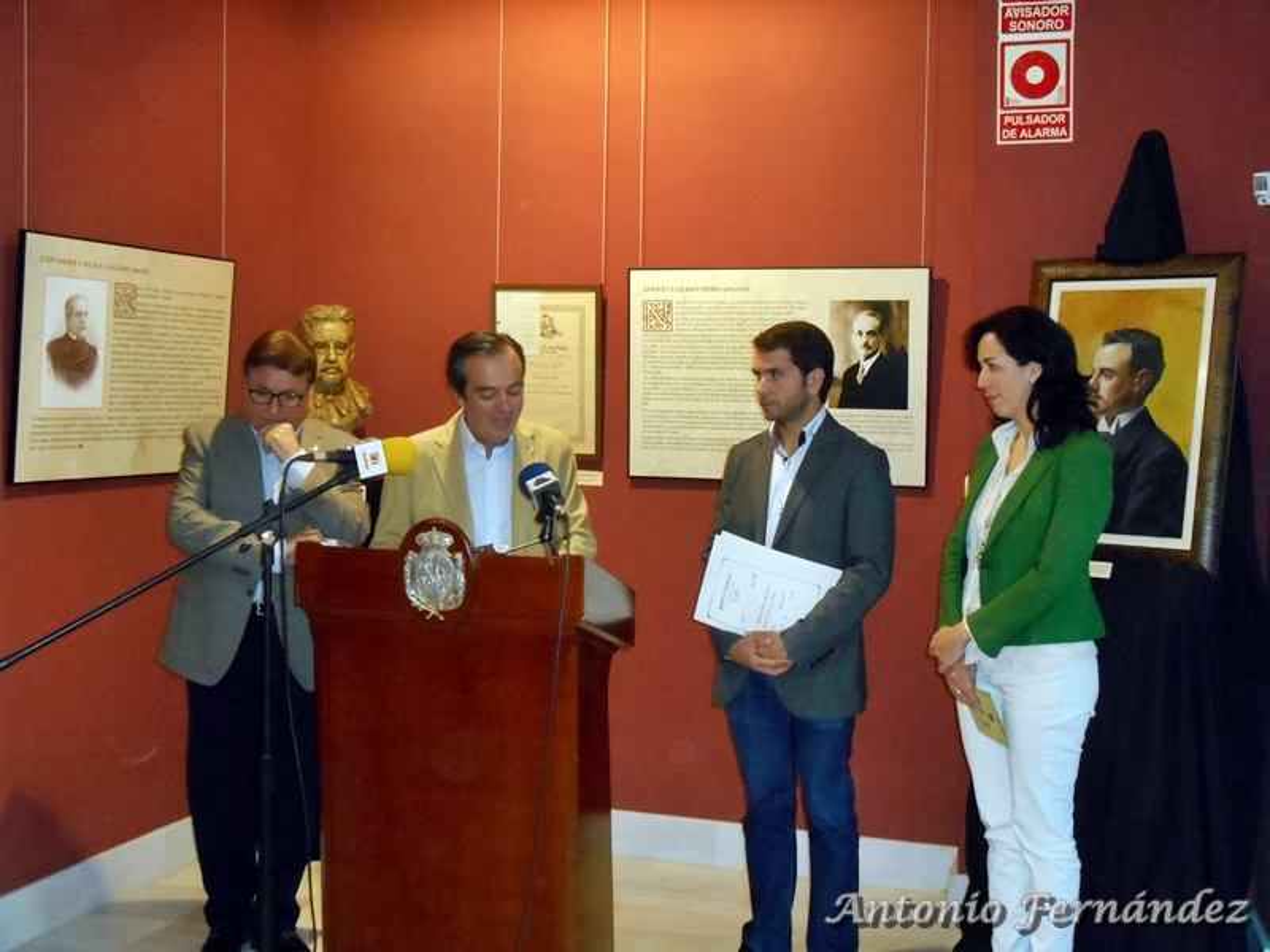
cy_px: 476
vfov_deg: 31.5
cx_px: 635
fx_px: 1688
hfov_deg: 41.2
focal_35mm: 46
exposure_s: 1/30
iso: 800
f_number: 4
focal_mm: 8.3
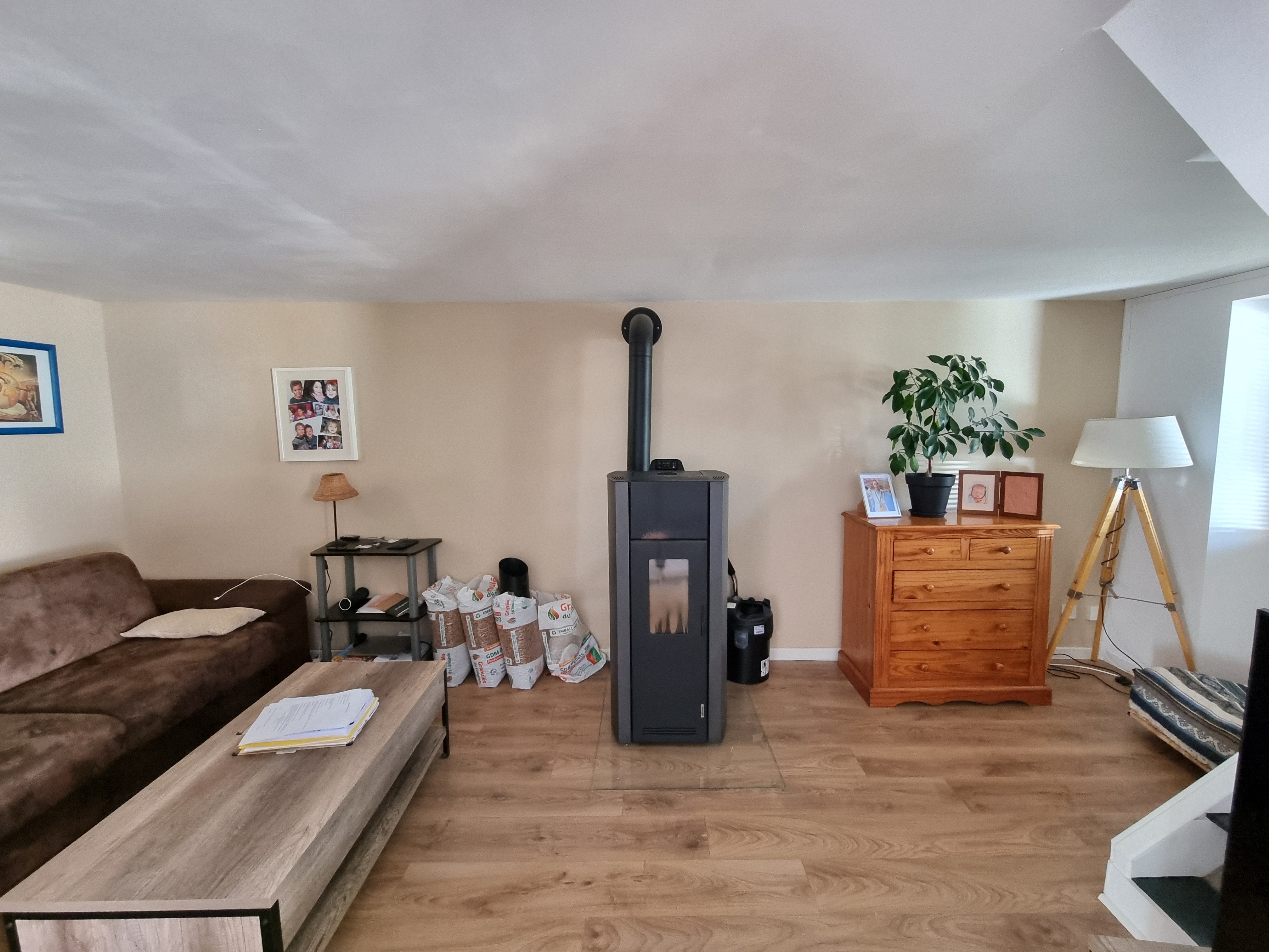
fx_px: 477
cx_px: 634
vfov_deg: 89.9
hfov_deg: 106.2
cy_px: 476
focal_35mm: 13
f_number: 2.2
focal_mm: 2.2
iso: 800
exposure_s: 1/25
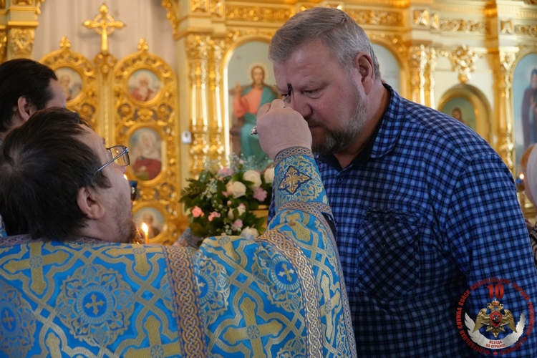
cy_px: 179
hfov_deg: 36.9
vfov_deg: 25.1
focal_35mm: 54
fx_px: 805
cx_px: 268
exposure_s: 1/160
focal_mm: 36
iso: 5000
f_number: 4
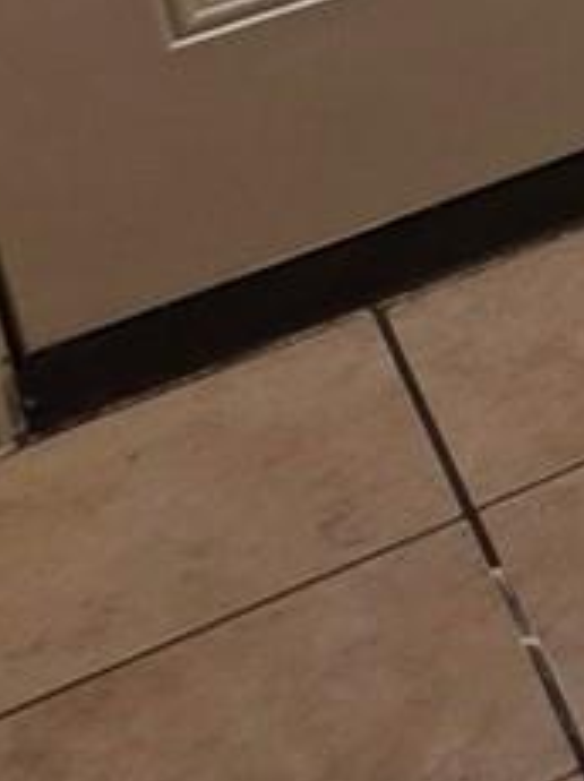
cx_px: 2659
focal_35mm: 116
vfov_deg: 14.1
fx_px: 2614
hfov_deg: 7.0
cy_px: -822
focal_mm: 2.2
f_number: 1.9
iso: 160
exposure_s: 1/60
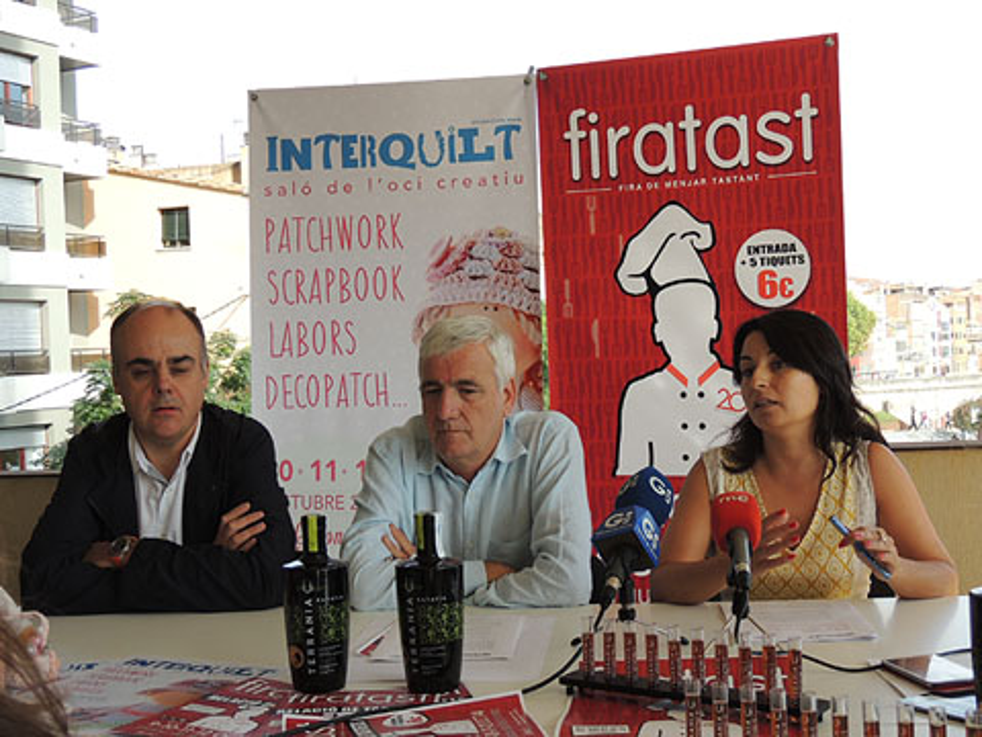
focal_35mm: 47
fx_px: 1333
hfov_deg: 40.4
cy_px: 368
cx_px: 491
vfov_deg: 30.9
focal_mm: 8.3
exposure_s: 1/250
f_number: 3.5
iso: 100
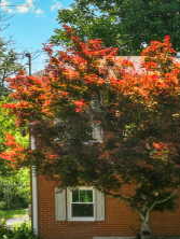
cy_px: 183
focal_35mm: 72
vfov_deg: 26.6
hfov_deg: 17.4
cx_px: 306
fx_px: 498
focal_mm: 12.3
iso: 150
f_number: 2.8
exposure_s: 1/120
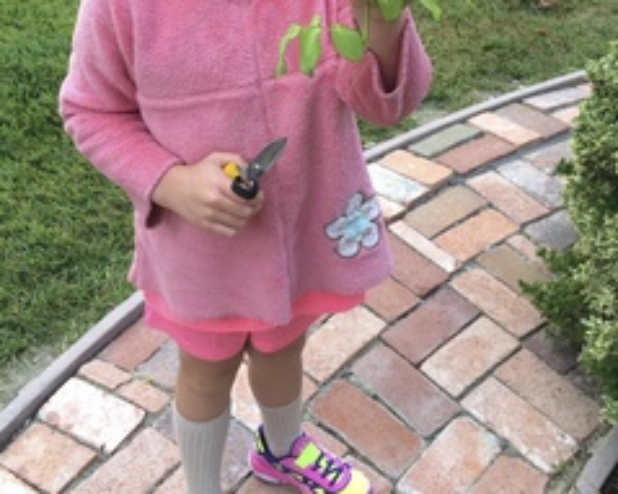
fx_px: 896
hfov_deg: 38.0
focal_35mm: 49
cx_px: 326
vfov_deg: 30.4
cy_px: 132
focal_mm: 4.12
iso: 32
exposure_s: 1/128
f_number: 2.2
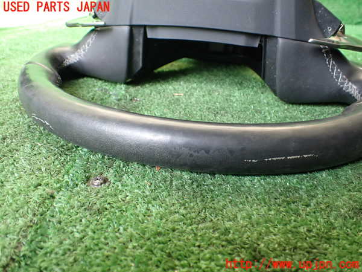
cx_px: 181
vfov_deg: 46.8
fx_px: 314
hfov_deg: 60.0
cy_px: 136
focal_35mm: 30
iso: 400
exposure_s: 1/125
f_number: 2.3
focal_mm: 5.4
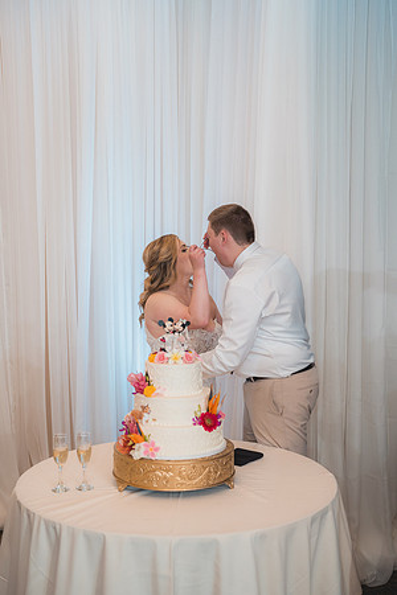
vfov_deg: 39.6
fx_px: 827
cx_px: 198
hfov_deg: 27.0
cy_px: 298
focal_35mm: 50
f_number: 2.8
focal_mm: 50
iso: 800
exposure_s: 1/250
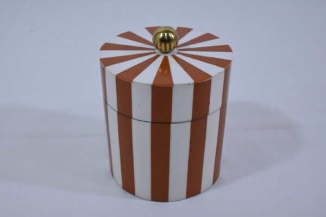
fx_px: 407
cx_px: 163
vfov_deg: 29.8
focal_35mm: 45
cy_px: 108
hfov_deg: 43.6
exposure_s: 1/125
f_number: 9
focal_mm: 45
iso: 640
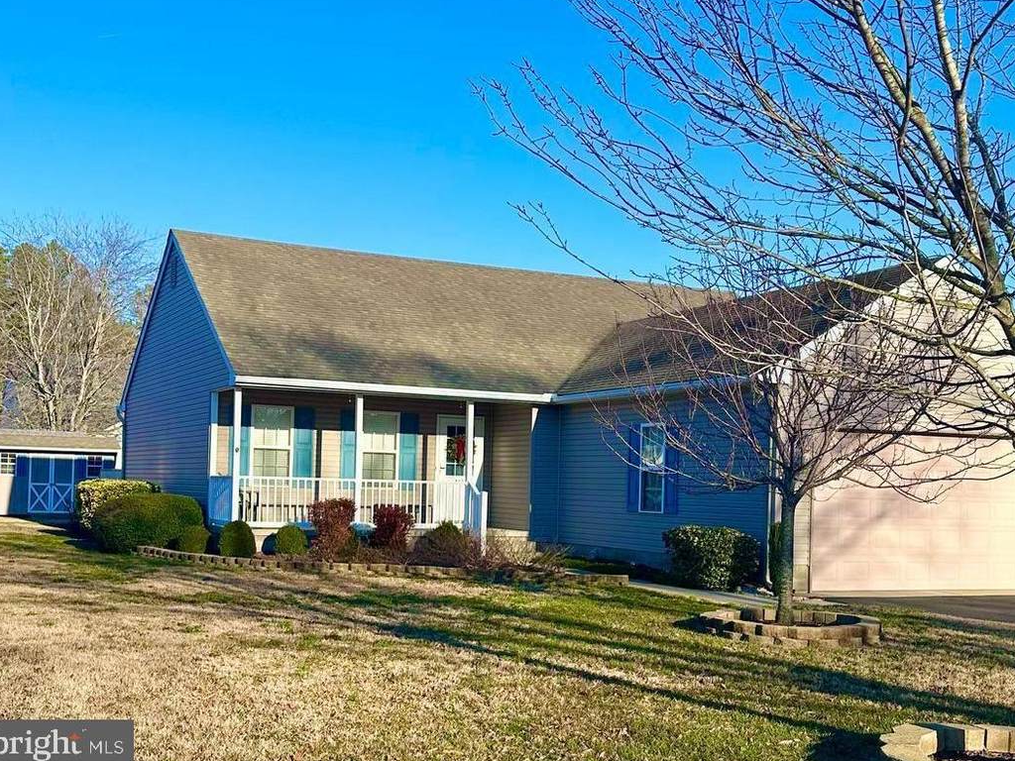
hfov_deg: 59.4
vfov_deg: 46.5
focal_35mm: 30
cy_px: 294
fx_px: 880
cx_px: 614
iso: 80
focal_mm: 6.86
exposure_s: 1/3597
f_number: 1.78
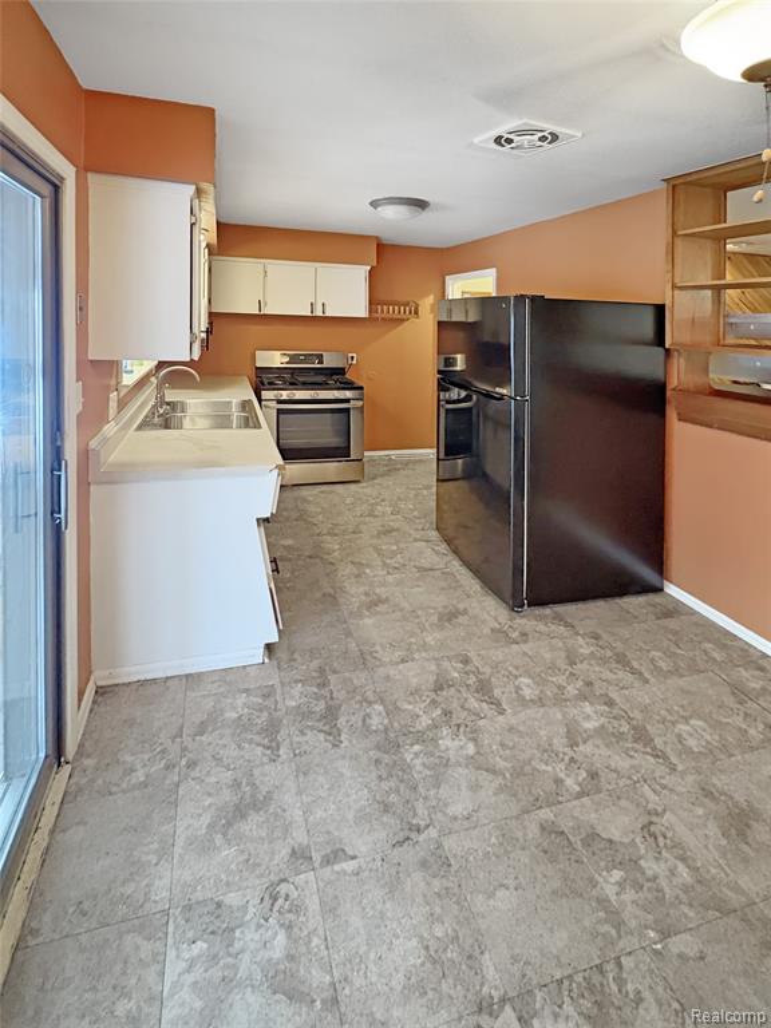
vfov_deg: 102.1
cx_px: 386
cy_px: 514
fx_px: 416
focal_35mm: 14
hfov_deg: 85.7
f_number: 2.2
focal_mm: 2.22
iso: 800
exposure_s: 1/30
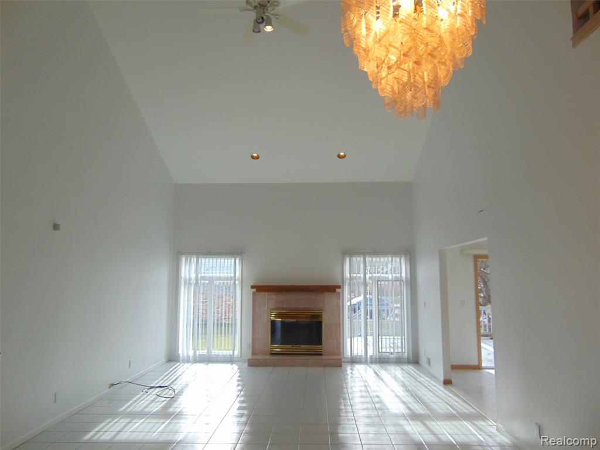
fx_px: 433
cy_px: 225
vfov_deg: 54.9
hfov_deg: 69.4
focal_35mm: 25
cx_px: 300
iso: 80
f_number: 3
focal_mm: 4.5
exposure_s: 1/100
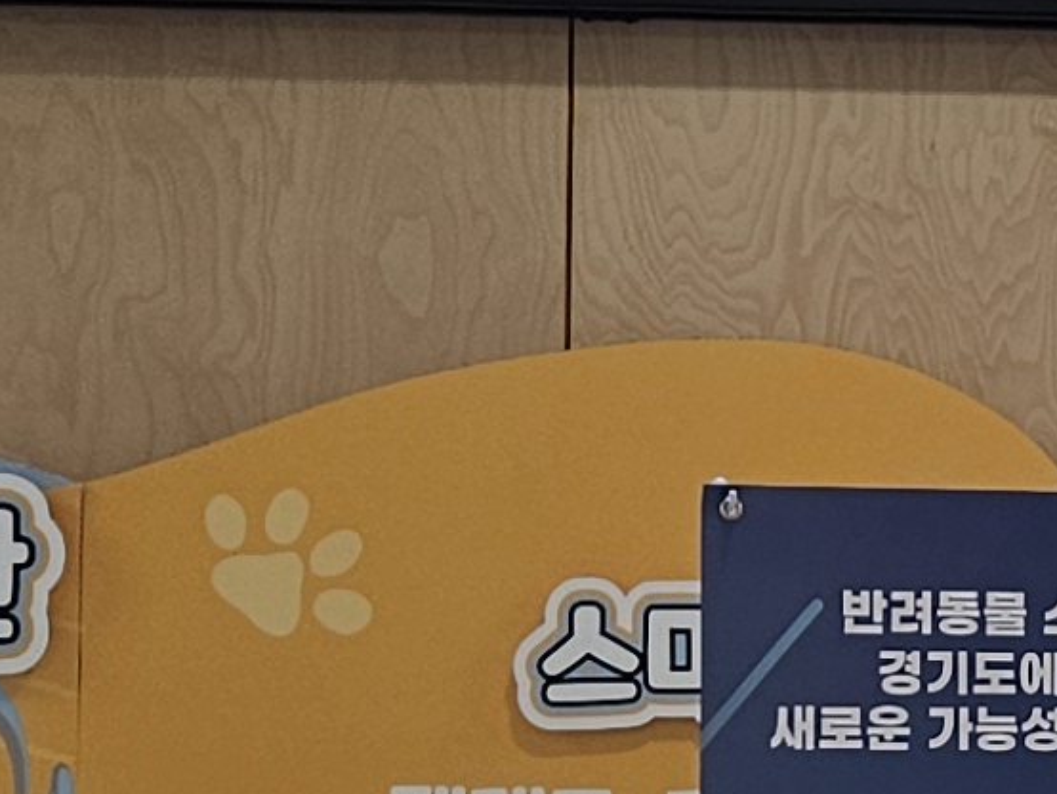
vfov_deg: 8.9
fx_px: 5071
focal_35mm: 166
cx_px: 1313
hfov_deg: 11.6
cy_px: 555
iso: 32
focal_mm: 5.4
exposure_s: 1/120
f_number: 1.8
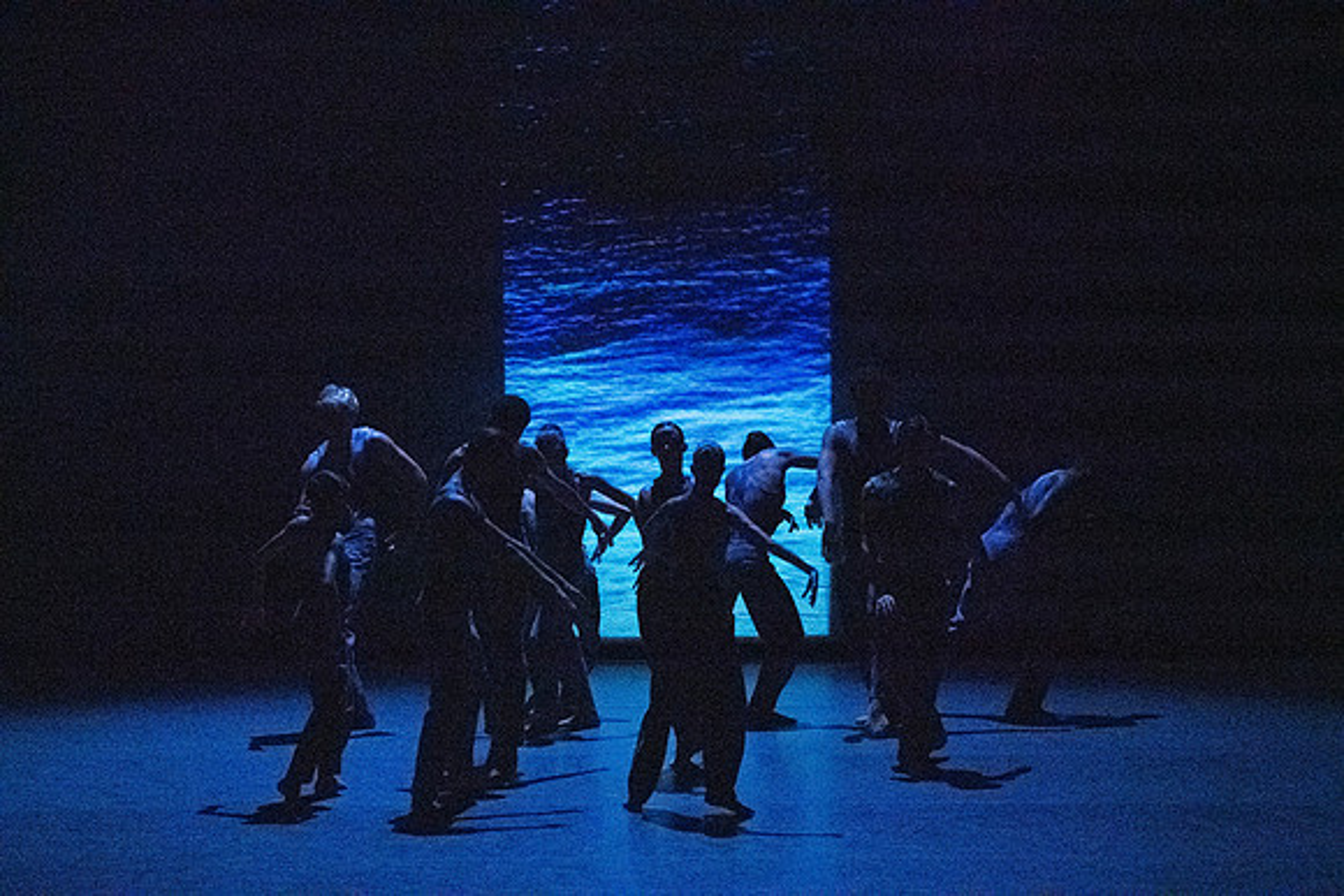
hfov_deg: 7.9
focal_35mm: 259
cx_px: 672
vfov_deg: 5.3
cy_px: 448
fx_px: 9671
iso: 25600
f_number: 5.6
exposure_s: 1/400
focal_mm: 259
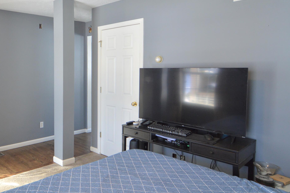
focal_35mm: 27
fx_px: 216
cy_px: 82
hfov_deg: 62.2
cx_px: 58
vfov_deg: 48.0
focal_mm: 11
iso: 400
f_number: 5
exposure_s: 1/100
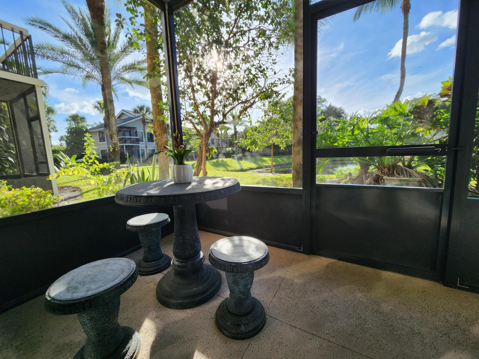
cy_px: 180
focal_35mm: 13
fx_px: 180
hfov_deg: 106.2
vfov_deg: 89.9
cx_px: 240
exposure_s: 1/394
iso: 50
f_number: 2.2
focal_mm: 2.2
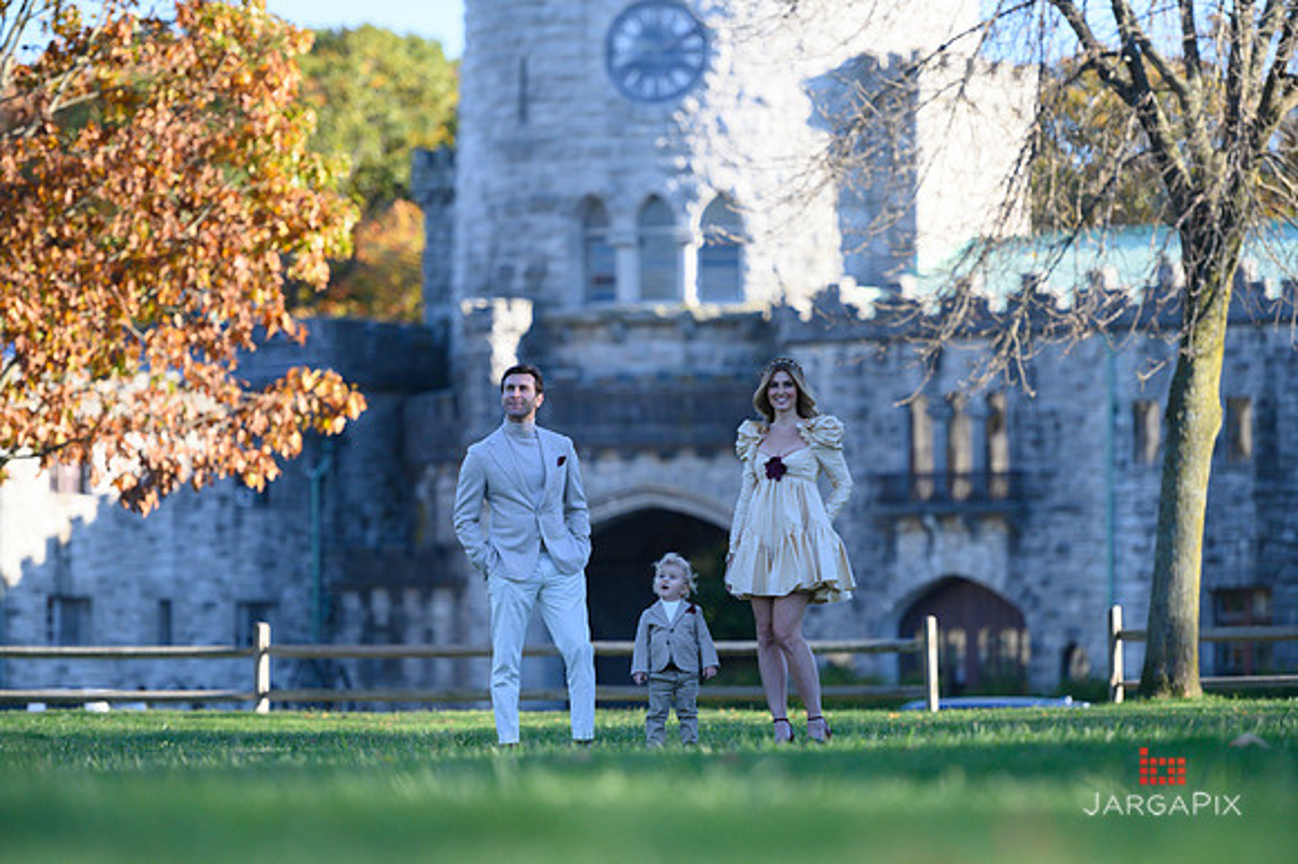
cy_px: 432
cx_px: 649
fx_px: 6666
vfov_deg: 7.4
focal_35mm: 185
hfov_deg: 11.1
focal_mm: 185
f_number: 3.2
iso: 1600
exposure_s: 1/6400
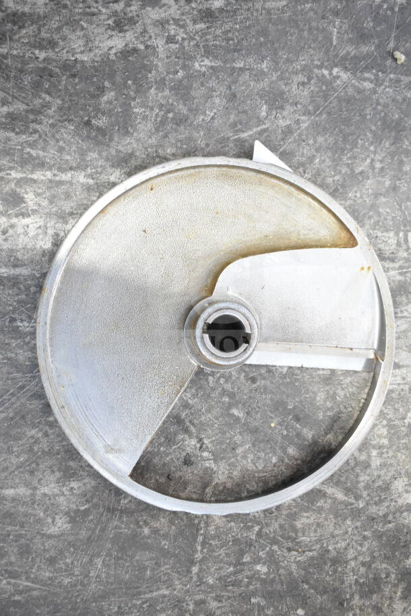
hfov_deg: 36.9
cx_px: 206
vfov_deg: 53.1
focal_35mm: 36
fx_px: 616
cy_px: 308
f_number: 5
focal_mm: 24
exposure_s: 1/100
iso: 1600
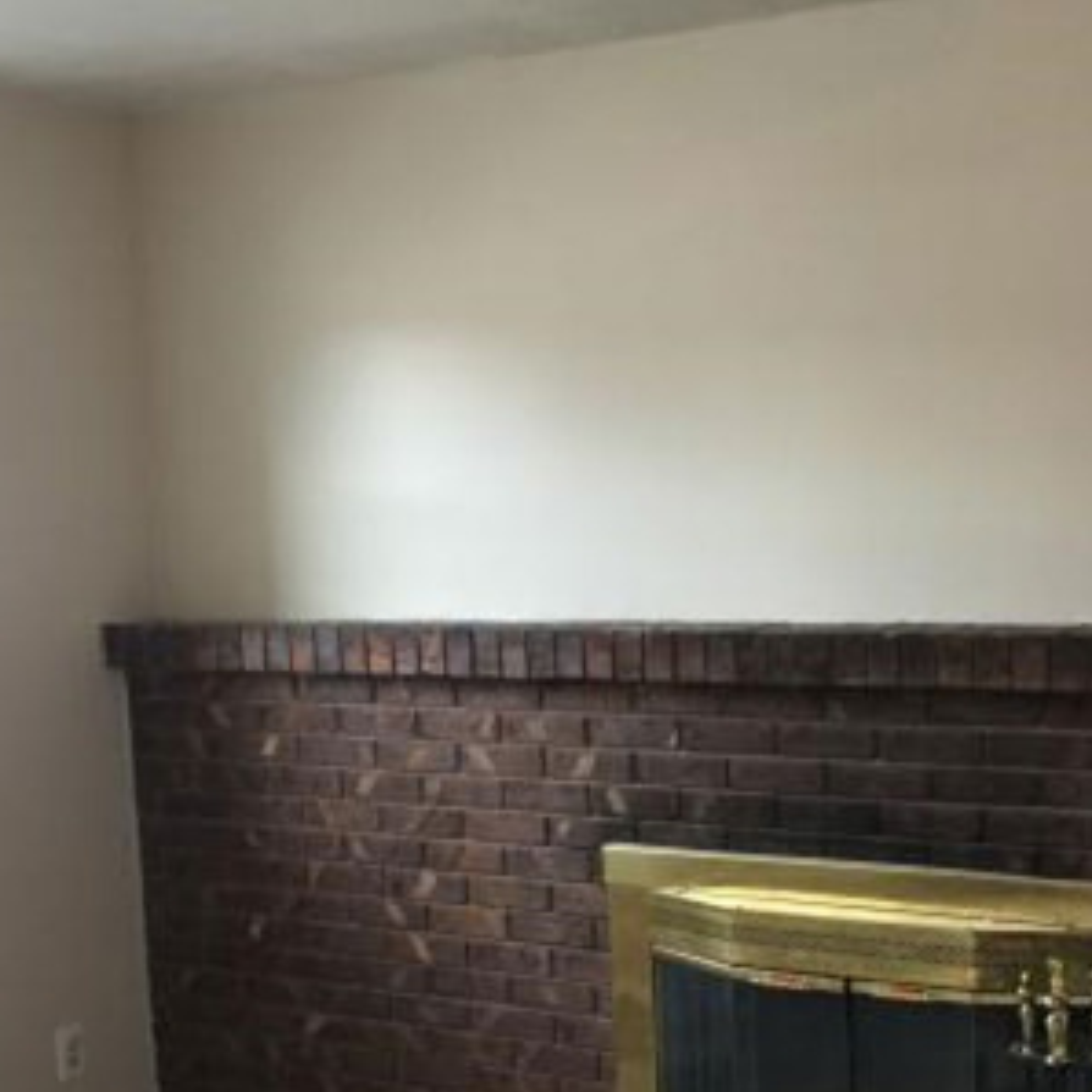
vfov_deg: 30.5
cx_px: 759
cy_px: 846
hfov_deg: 30.8
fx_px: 1963
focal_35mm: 55
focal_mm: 4.15
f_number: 2.2
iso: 50
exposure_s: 1/15
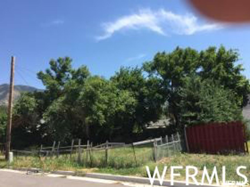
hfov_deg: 61.7
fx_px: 209
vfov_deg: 48.2
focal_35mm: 29
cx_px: 125
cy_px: 94
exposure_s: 1/1163
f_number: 2.2
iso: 32
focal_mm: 4.15
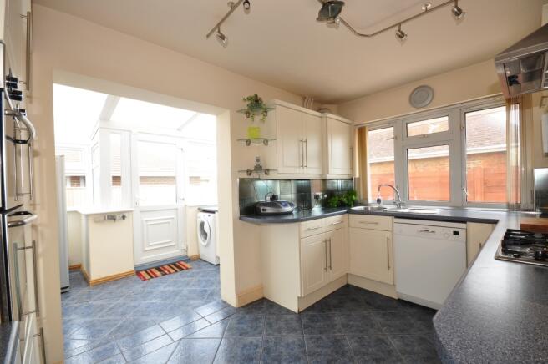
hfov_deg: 100.4
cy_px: 182
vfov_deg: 77.2
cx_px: 274
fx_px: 228
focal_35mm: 15
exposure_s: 1/2.5
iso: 200
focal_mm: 10
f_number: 11
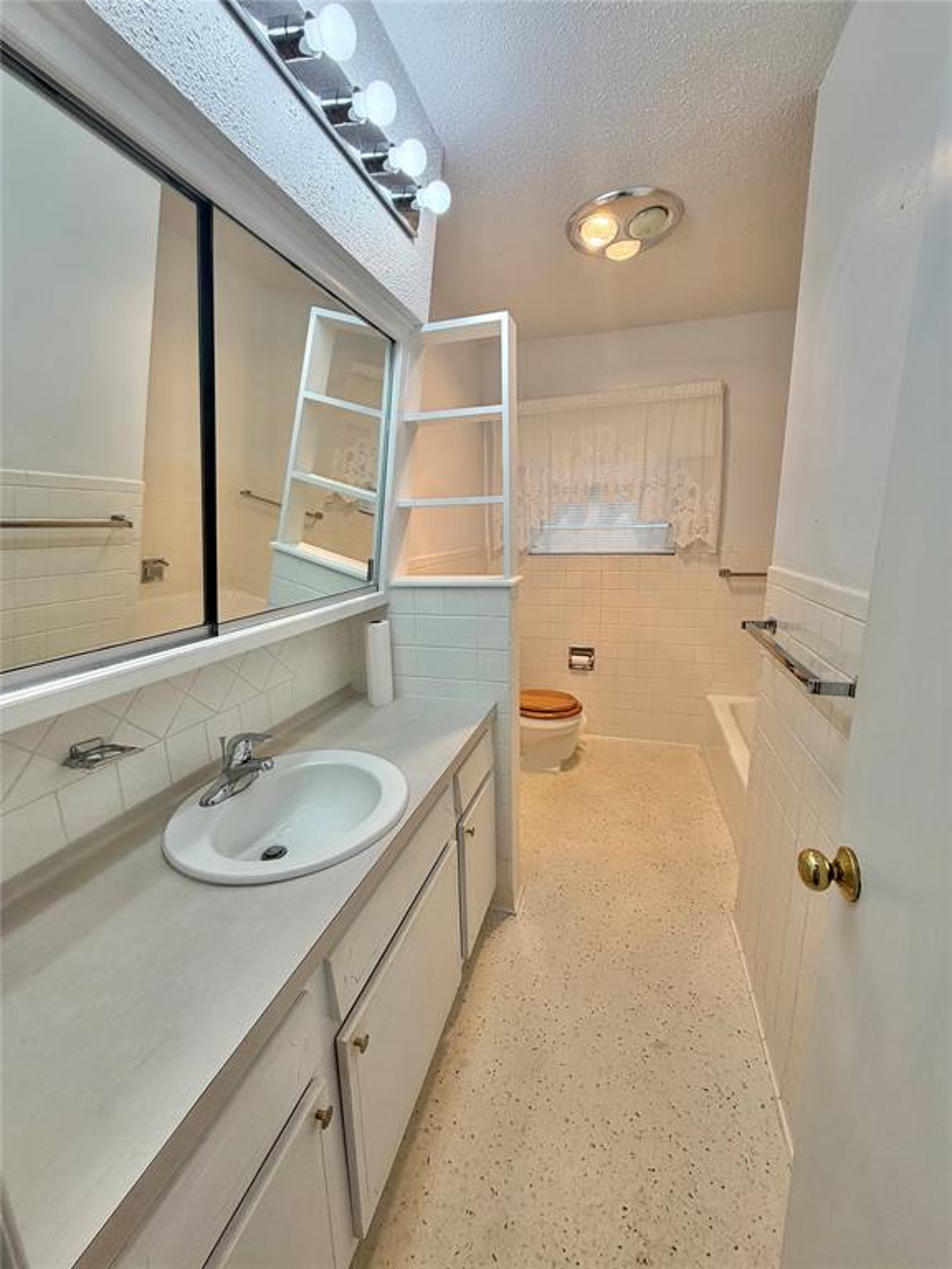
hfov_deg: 85.7
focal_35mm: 14
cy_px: 634
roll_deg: +1.5
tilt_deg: -12.3
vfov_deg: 102.1
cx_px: 476
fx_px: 513
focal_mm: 2.22
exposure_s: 1/120
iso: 64
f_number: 2.2
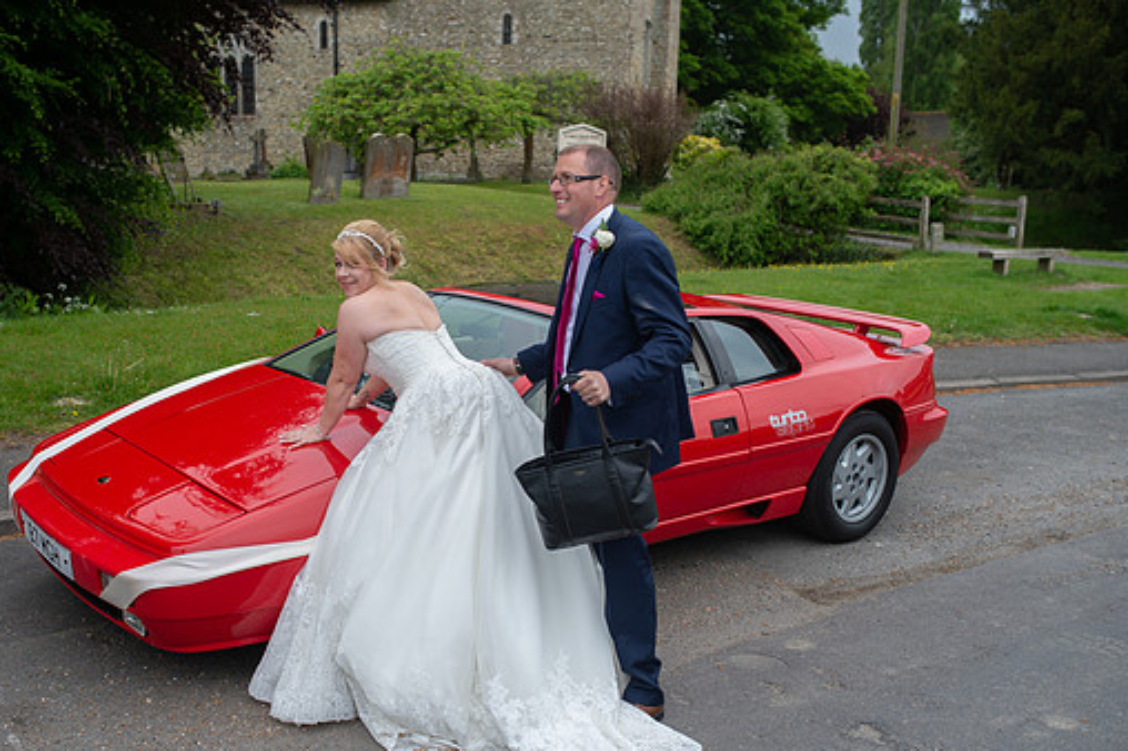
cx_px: 493
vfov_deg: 33.3
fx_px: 1252
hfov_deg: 48.4
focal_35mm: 40
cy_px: 420
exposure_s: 1/800
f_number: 3.2
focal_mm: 35
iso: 100
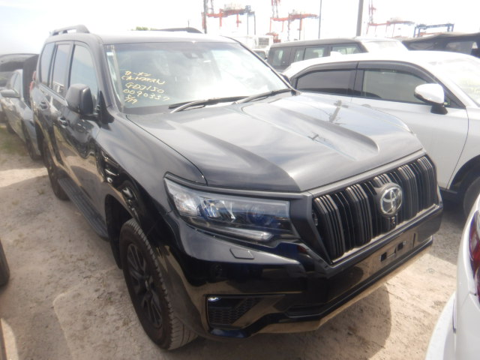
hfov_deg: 71.6
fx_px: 333
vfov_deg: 56.8
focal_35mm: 24
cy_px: 180
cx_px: 240
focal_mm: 4.3
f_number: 2.8
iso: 125
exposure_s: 1/200
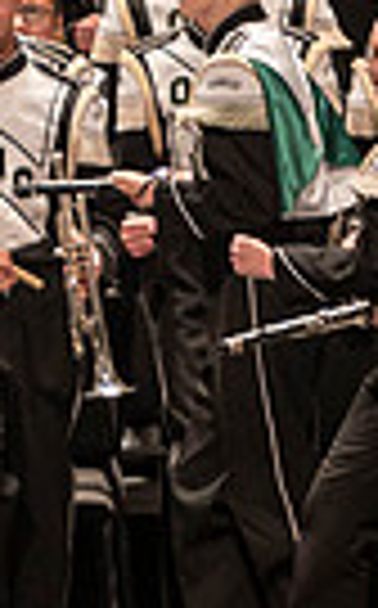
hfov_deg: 1.7
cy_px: -32
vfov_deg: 2.7
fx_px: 13063
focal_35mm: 790
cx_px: -612
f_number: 2.8
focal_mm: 180
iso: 2500
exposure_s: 1/500
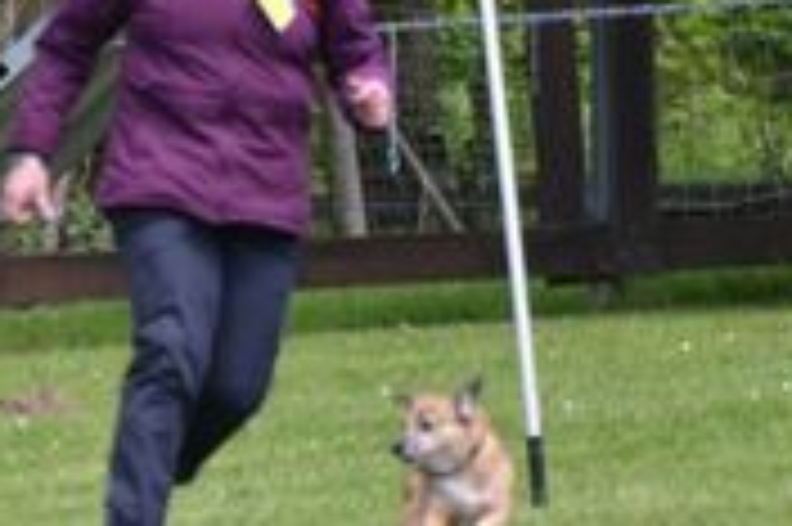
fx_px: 23979
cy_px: 209
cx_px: 130
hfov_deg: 1.9
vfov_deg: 1.3
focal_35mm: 1091
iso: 560
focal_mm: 200
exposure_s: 1/500
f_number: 5.6
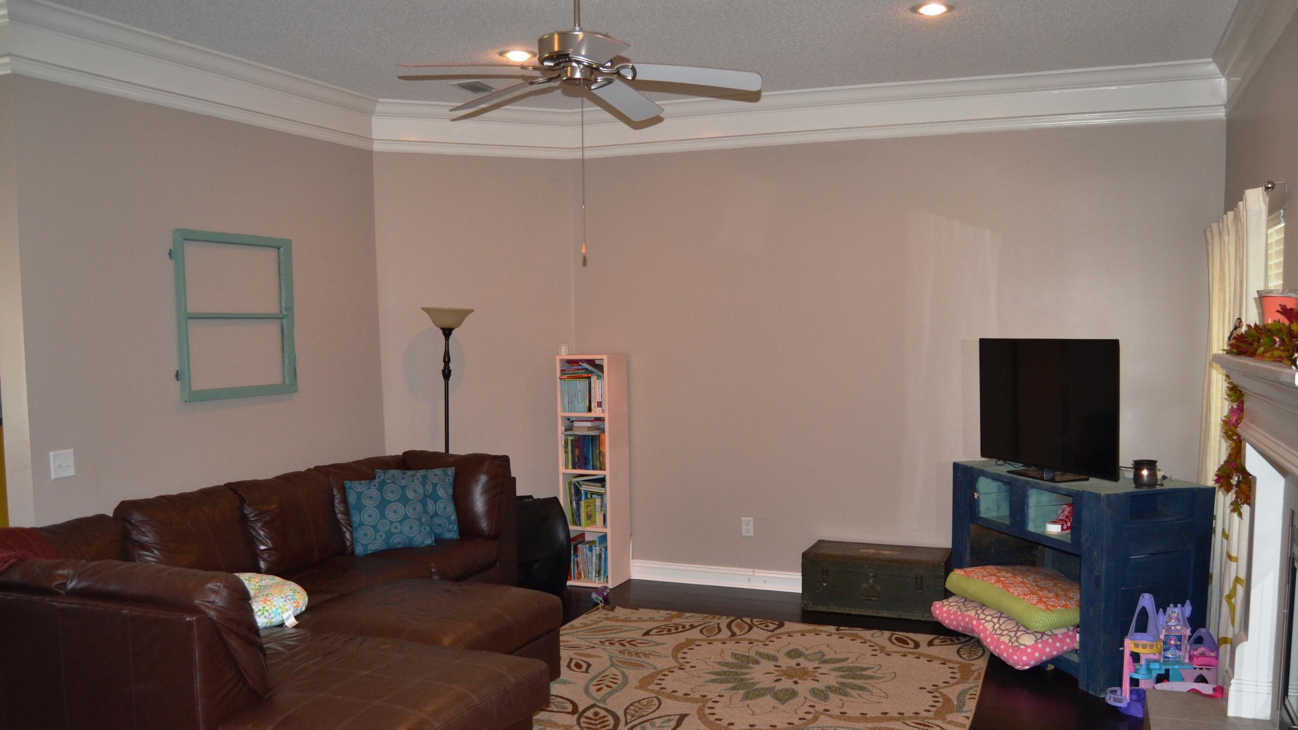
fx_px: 1033
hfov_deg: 64.3
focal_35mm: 30
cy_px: 427
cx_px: 654
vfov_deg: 38.8
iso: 400
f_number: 3.5
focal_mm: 18
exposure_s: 1/60
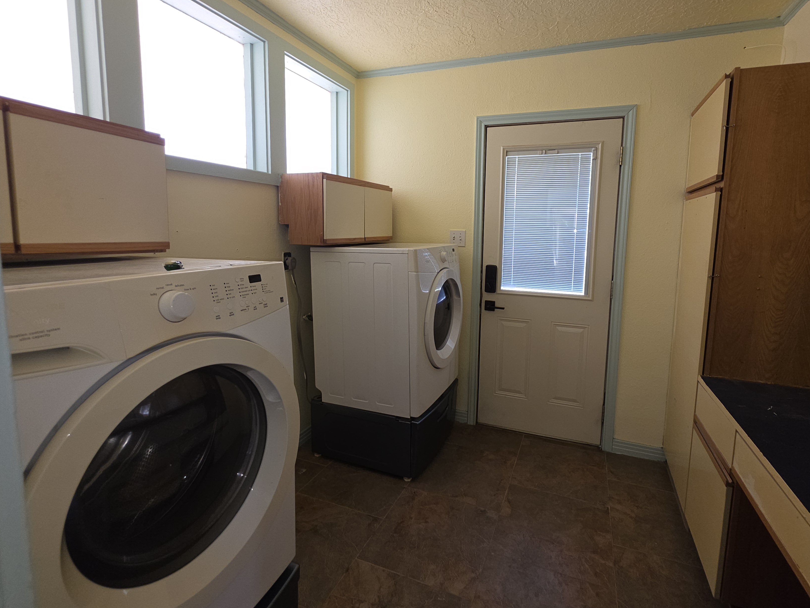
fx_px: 374
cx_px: 437
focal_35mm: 16
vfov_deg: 77.9
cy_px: 277
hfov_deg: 94.3
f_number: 1.9
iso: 25
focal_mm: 2.2
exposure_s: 1/60
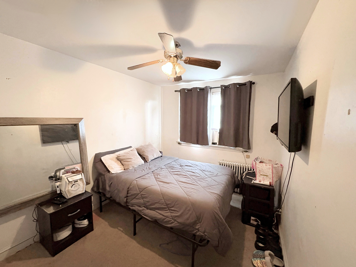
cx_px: 178
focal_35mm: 14
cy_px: 134
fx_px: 144
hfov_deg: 102.1
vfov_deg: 85.7
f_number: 2.2
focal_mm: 2.22
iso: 800
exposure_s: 1/40
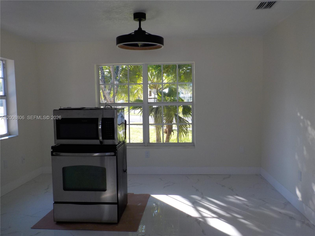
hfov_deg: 60.0
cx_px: 158
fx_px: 273
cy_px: 118
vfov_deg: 46.8
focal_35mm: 30
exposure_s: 1/60
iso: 125
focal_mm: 4.1
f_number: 3.3
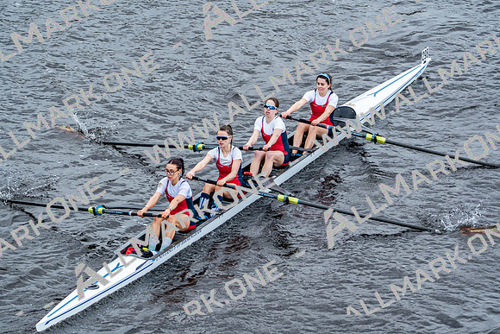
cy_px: 167
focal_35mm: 266
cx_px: 250
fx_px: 3695
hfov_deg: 7.7
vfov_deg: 5.2
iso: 1600
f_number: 5.6
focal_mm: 266
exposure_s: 1/1250
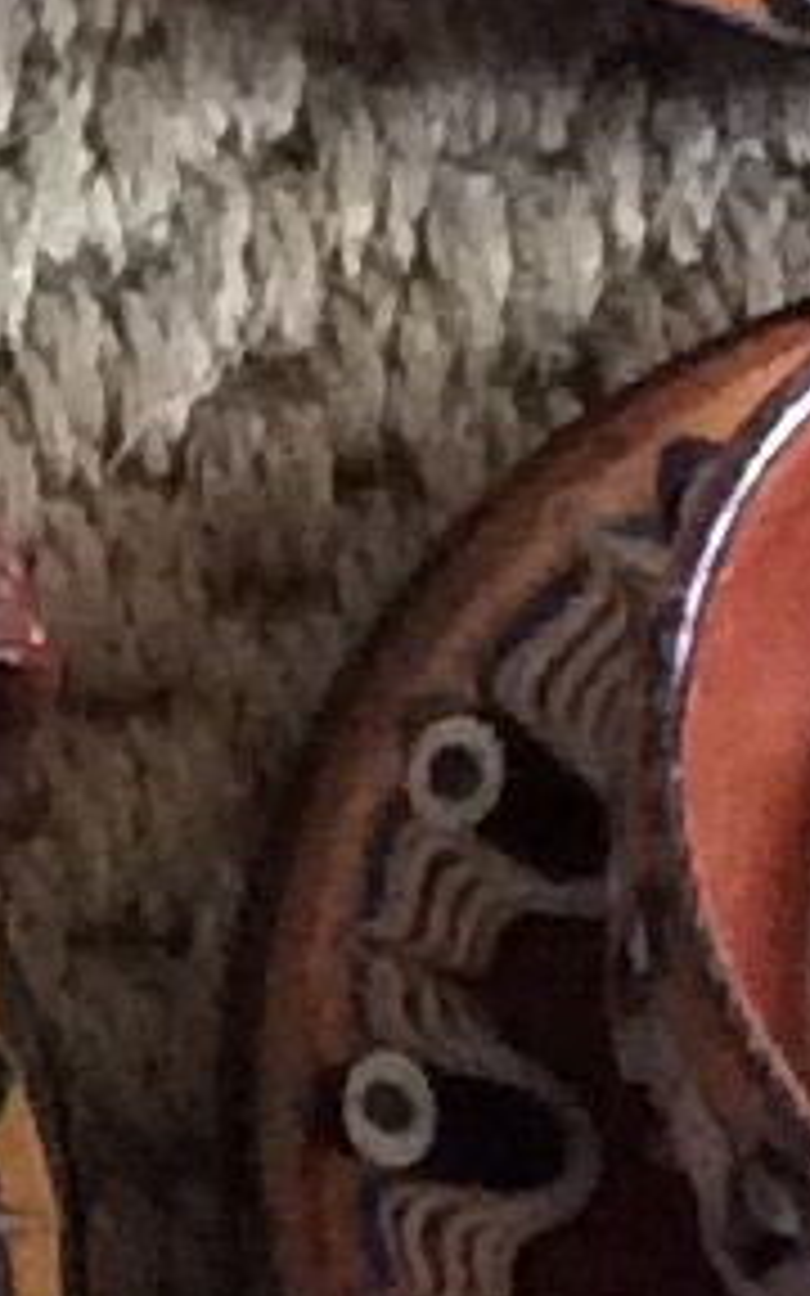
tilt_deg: -64.2
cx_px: -310
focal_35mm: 305
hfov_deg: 4.3
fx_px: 10773
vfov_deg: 6.9
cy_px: 387
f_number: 2.4
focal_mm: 3.3
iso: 250
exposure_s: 1/25
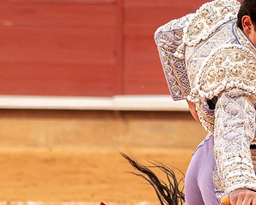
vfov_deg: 2.2
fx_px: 5399
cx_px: 298
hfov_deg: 2.7
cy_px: 156
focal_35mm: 713
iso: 5000
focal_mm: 184
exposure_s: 1/1000
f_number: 5.6
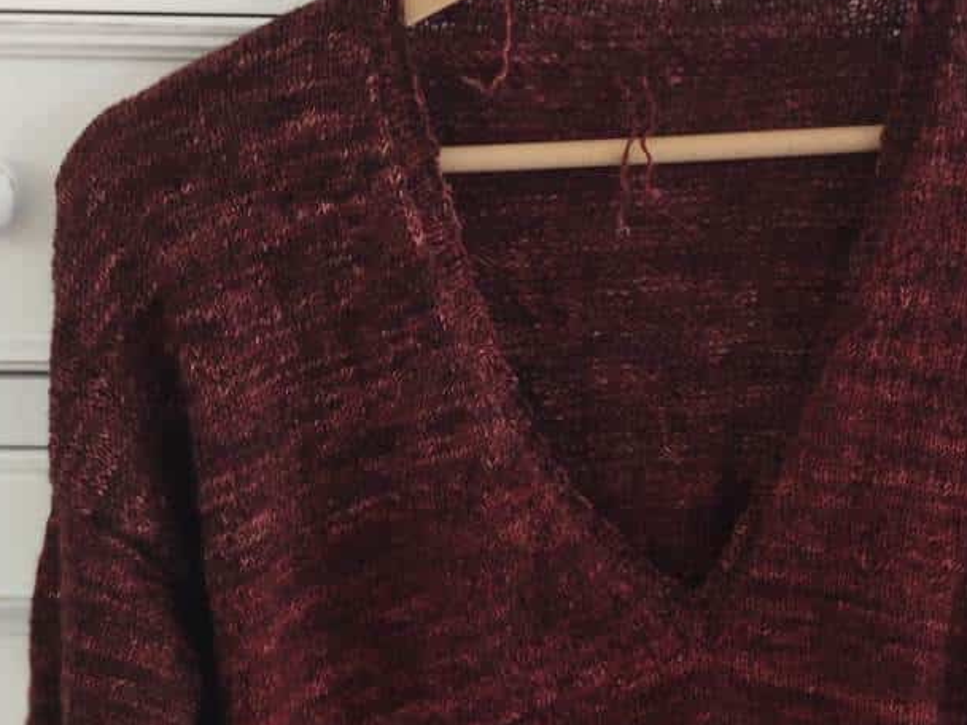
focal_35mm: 68
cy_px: 550
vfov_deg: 21.4
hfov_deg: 28.4
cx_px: 633
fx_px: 1900
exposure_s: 1/33
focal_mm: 8.16
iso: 617
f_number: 2
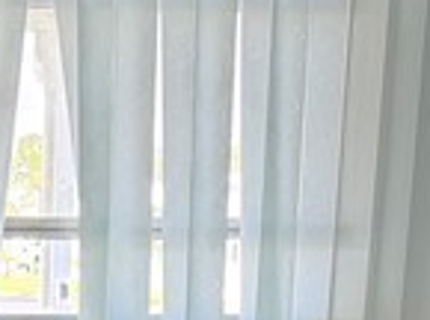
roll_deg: +0.8
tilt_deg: -21.5
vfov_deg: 7.5
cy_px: 1010
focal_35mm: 170
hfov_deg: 11.4
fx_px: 2107
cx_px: -89
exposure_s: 1/95
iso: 200
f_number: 1.78
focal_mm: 6.76
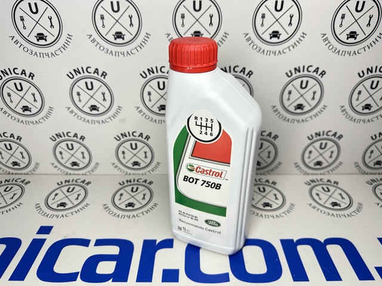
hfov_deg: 71.6
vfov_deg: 56.8
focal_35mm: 24
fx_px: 265
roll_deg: +0.2
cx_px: 191
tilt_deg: -29.3
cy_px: 143
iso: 160
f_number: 1.78
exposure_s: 1/121
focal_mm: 6.86
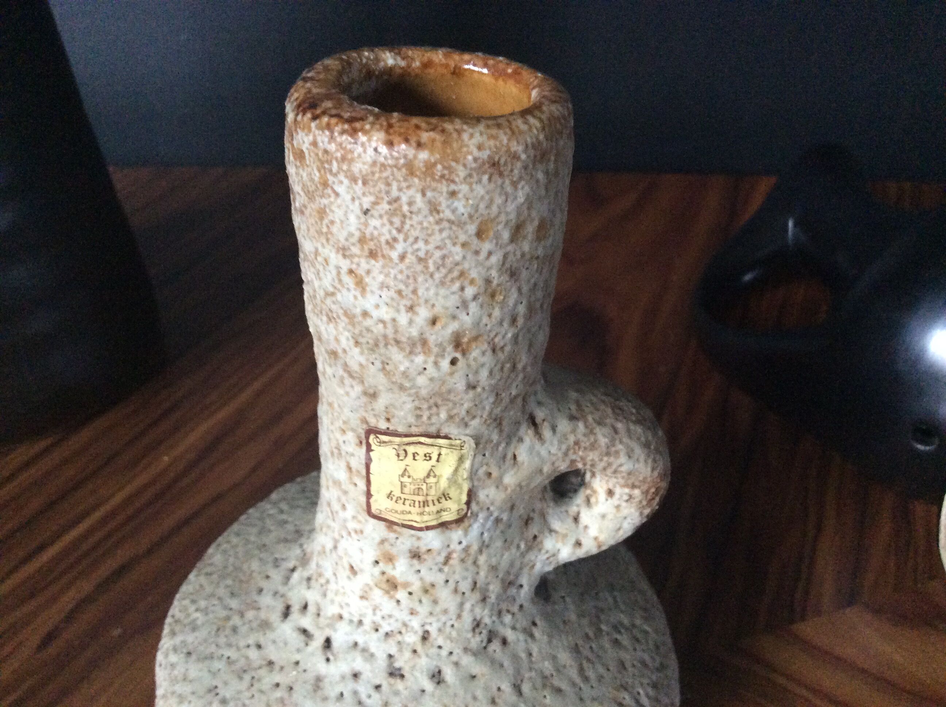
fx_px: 873
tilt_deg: -35.9
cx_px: 473
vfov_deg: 44.1
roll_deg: -0.9
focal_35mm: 32
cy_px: 354
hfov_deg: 56.9
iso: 320
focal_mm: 3.3
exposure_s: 1/25
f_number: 2.4
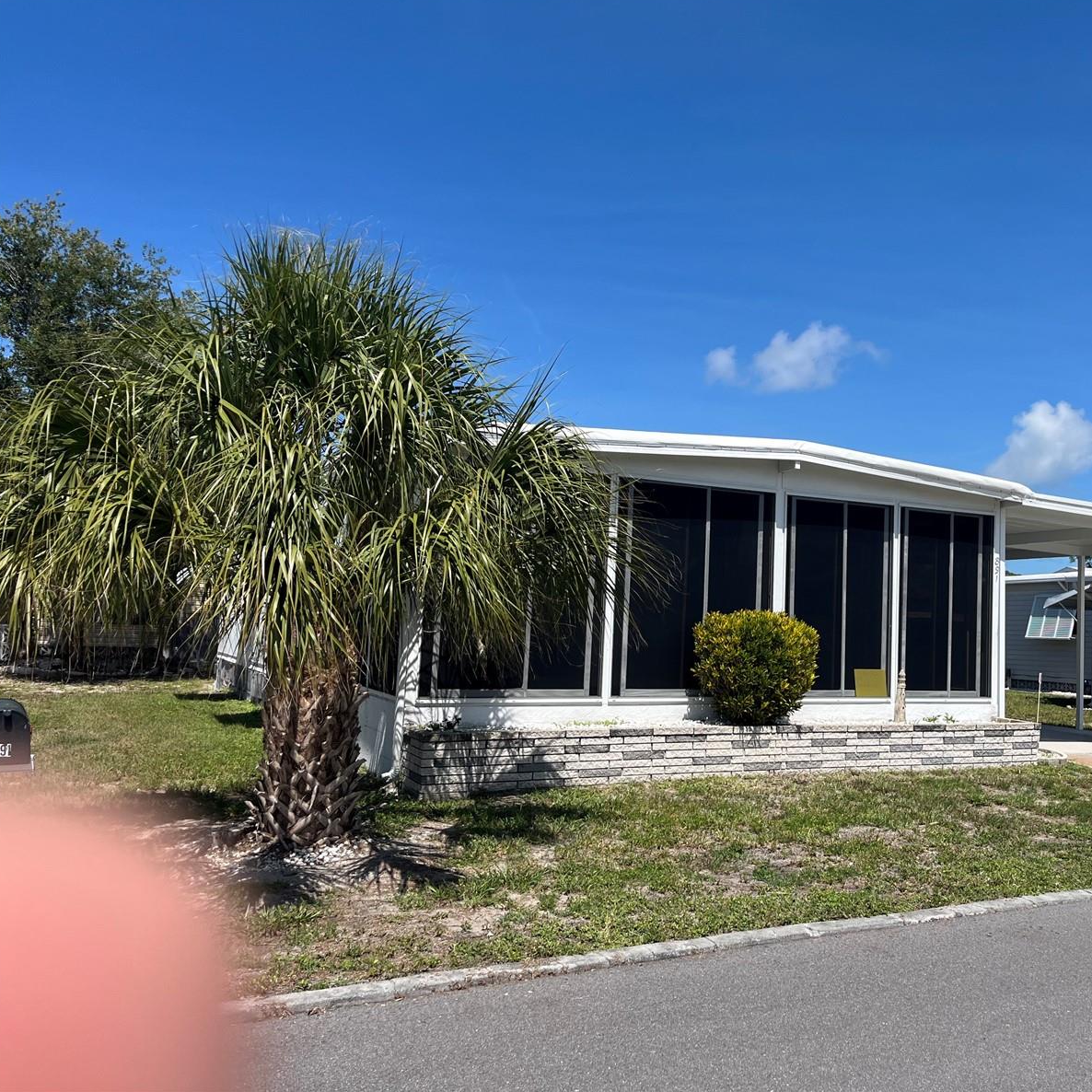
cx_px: 723
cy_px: 540
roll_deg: -1.0
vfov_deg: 52.5
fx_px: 1106
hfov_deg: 51.6
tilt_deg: +4.0
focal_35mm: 31
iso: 50
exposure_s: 1/4310
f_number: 1.6
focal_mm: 5.1
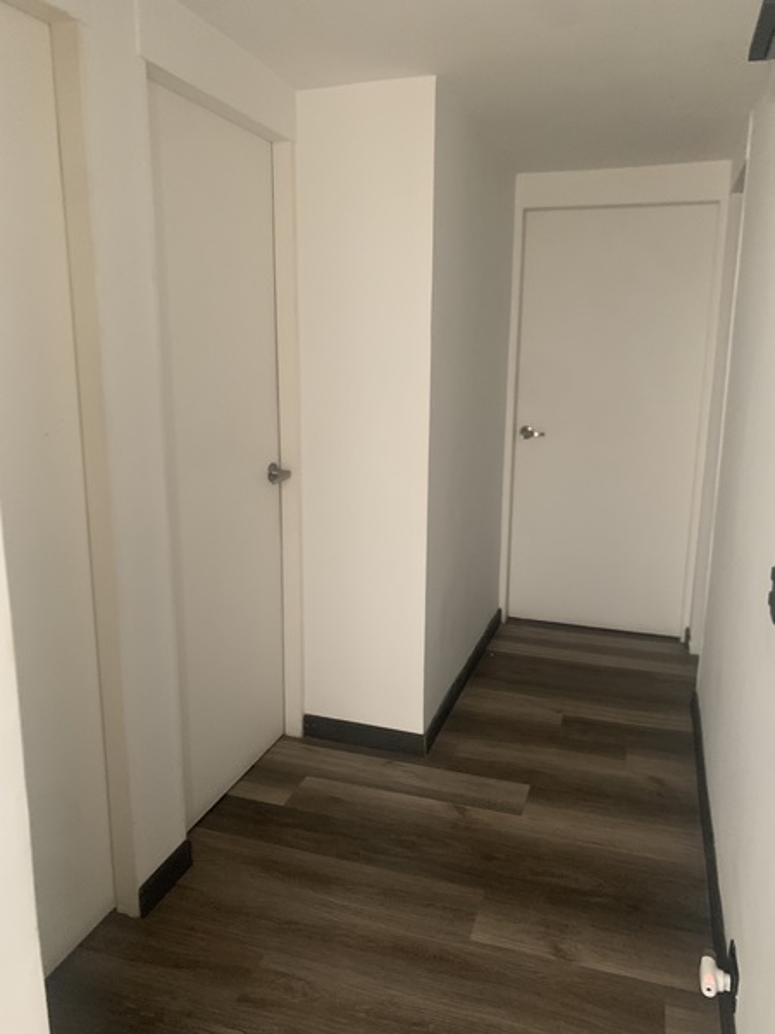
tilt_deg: -11.4
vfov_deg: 67.3
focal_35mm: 26
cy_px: 517
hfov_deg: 53.1
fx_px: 776
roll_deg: -0.7
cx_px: 388
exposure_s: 1/30
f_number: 1.8
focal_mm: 4.25
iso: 500
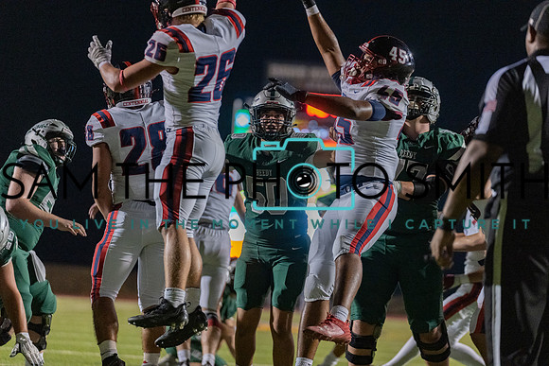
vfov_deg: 8.4
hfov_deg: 12.5
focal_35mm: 164
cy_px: 183
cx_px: 274
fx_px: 2501
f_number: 2.8
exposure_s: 1/1000
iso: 8000
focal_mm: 164
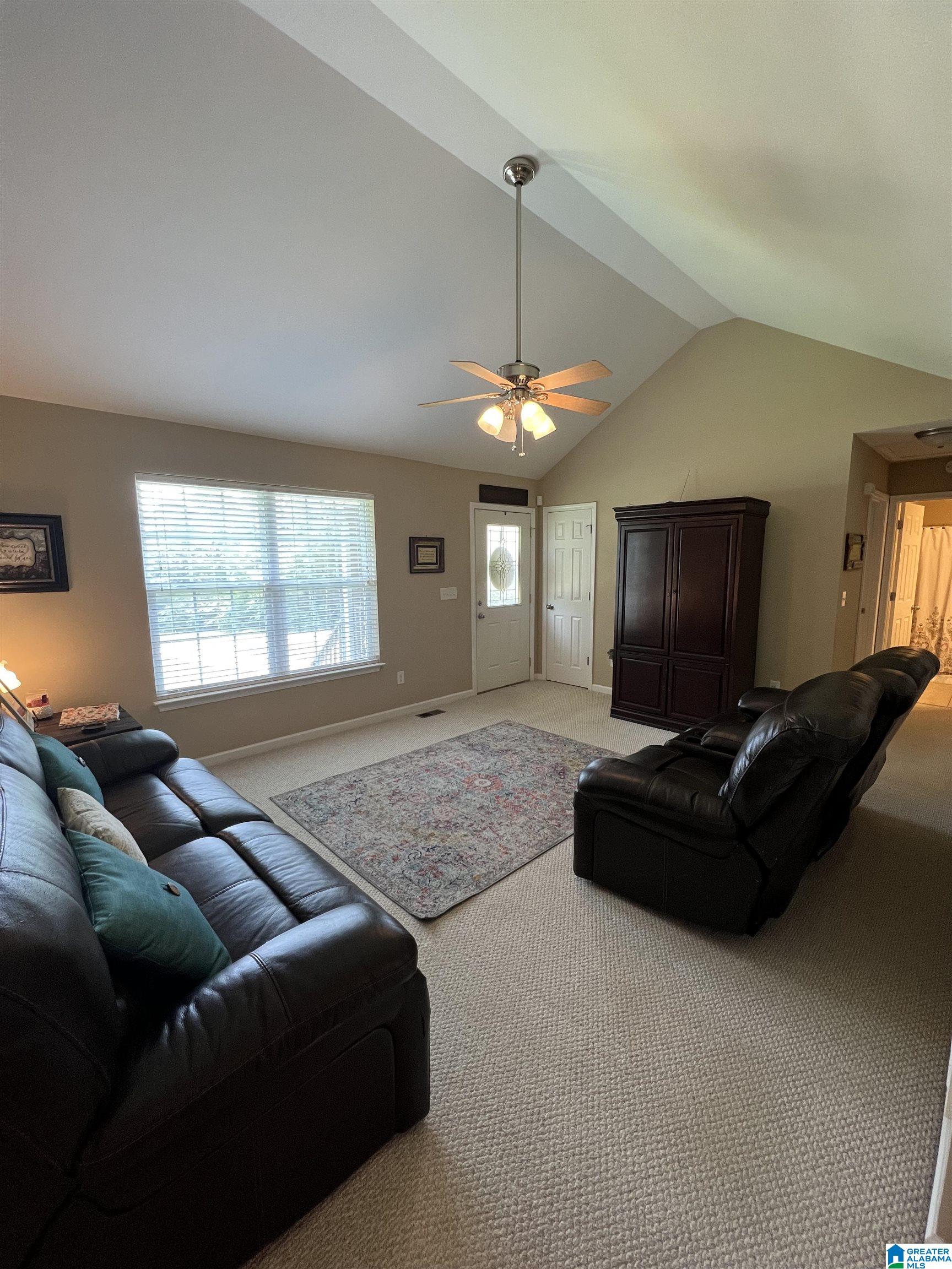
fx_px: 477
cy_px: 634
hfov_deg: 89.9
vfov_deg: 106.2
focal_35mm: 13
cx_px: 476
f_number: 1.8
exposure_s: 1/120
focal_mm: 1.57
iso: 250
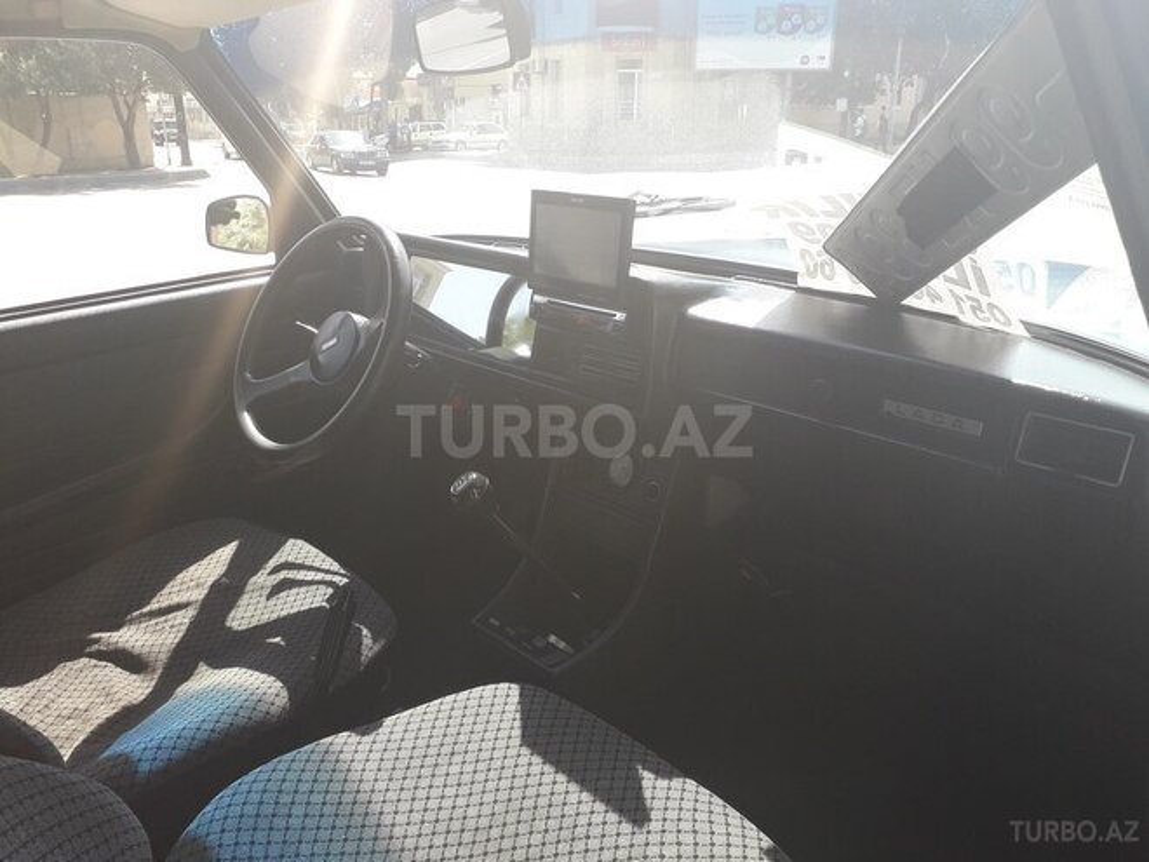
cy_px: 431
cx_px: 574
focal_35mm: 27
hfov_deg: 65.3
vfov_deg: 51.4
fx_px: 896
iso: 40
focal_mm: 3.6
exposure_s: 1/320
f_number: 1.9
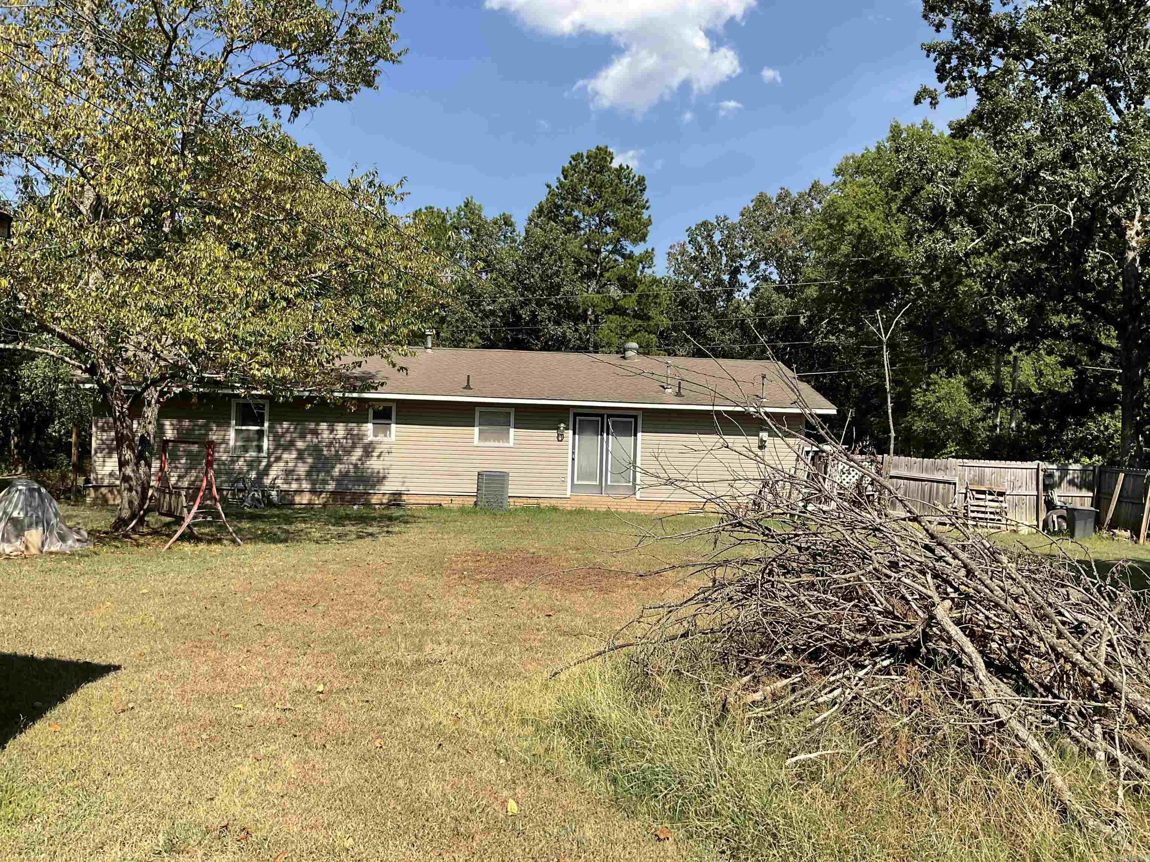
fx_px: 963
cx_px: 575
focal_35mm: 29
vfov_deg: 48.2
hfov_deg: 61.7
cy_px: 431
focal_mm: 3
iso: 16
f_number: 1.8
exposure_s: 1/1577
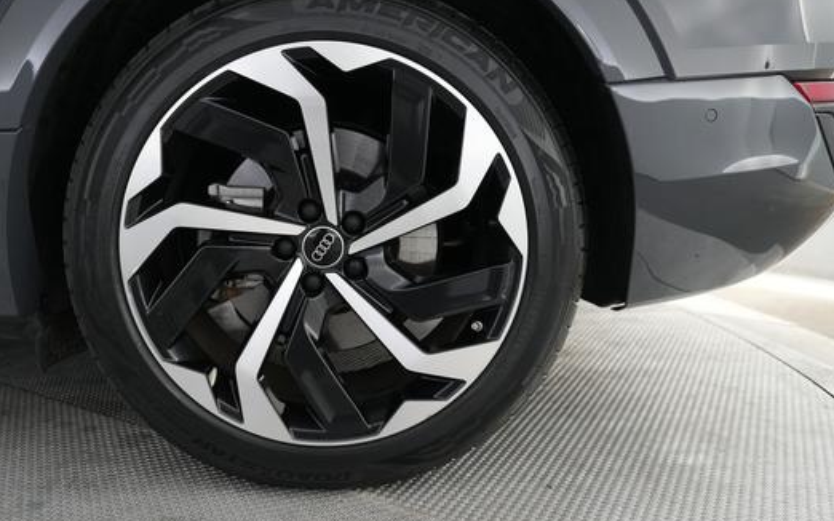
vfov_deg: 41.8
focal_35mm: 30
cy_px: 245
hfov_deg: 62.3
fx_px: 682
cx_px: 329
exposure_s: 1/160
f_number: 2.8
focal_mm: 24
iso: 5000
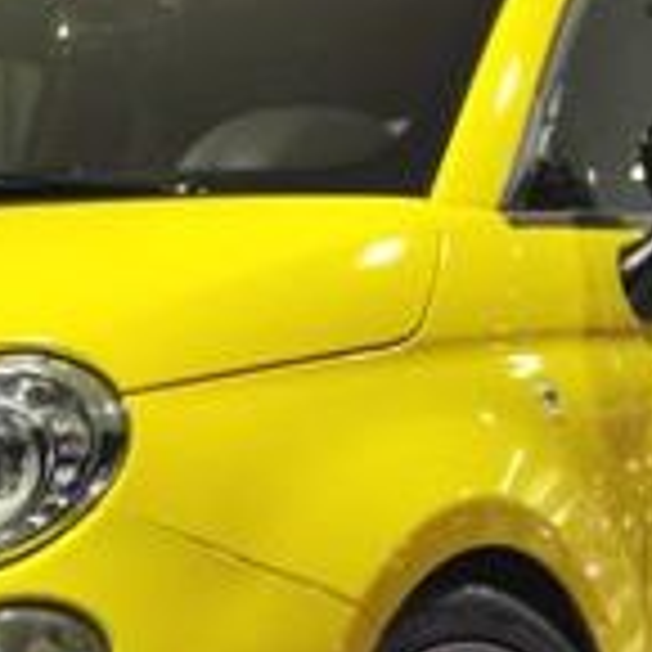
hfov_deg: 12.0
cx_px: 63
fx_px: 3069
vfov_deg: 12.1
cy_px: 533
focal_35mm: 144
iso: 400
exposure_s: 1/15
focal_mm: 28
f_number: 4
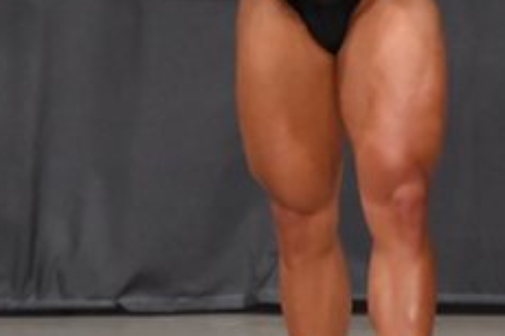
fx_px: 9560
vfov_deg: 2.0
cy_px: 18
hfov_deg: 3.0
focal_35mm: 682
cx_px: 647
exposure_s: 1/400
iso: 6400
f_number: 5.6
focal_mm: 135
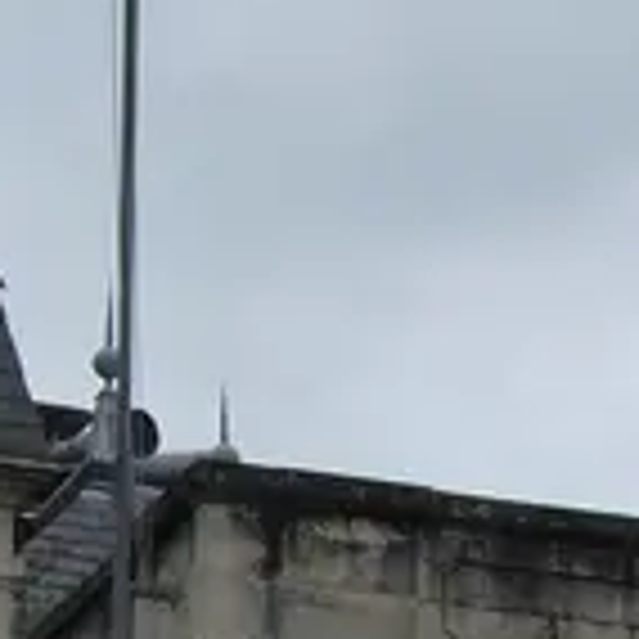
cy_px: 1316
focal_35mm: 276
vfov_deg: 6.2
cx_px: 1431
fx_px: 5764
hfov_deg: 6.1
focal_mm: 24
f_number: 9
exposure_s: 1/320
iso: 100
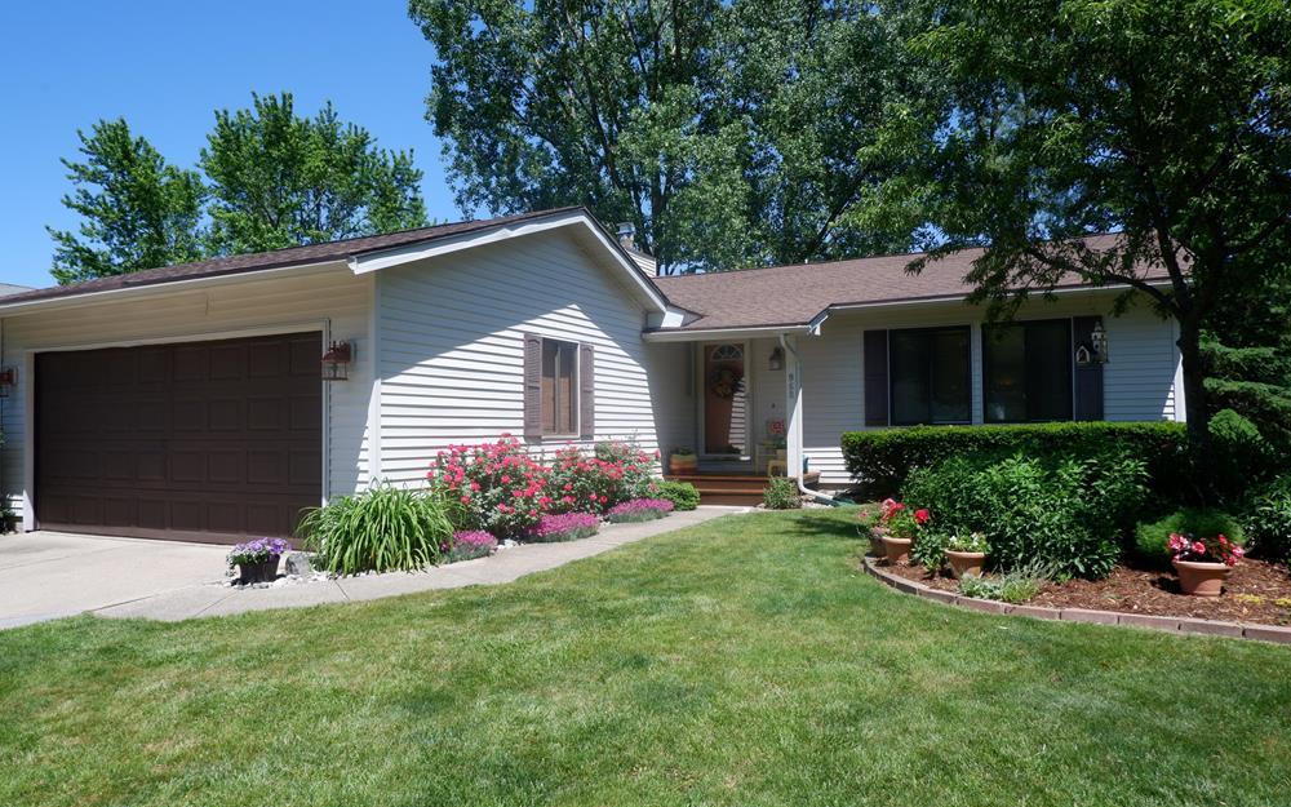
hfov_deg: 74.8
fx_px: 844
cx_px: 639
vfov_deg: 51.1
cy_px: 420
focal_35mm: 24
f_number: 8
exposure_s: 1/320
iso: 200
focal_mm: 15
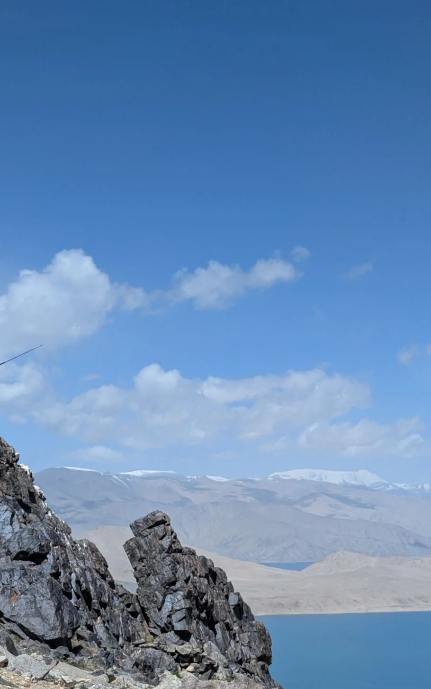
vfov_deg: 29.4
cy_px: 347
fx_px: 1316
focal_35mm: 70
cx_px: 269
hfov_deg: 18.6
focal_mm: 6.81
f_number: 1.85
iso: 61
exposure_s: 1/3333
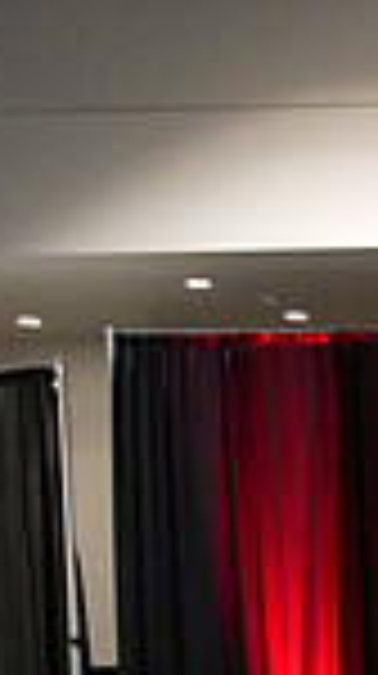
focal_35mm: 231
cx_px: 1274
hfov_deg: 4.9
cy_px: 826
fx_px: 4130
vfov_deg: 9.2
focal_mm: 38
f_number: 4.2
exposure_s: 1/400
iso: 5600
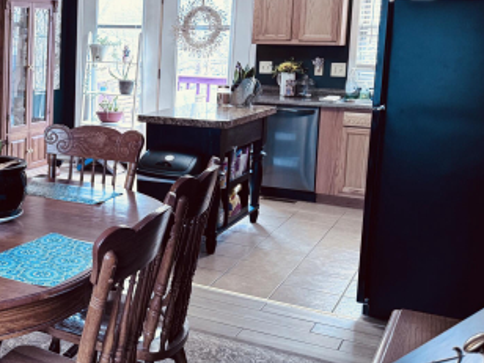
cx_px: 2
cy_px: 126
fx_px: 727
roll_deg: -0.7
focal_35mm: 52
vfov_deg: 27.9
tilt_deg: -7.7
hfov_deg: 33.7
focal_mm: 6.76
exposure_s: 1/60
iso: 320
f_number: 1.78
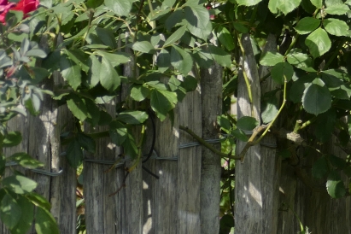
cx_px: 670
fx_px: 2808
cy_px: -69
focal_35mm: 288
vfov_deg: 4.8
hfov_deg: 6.9
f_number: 3.7
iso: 125
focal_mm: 26.91
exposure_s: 1/500
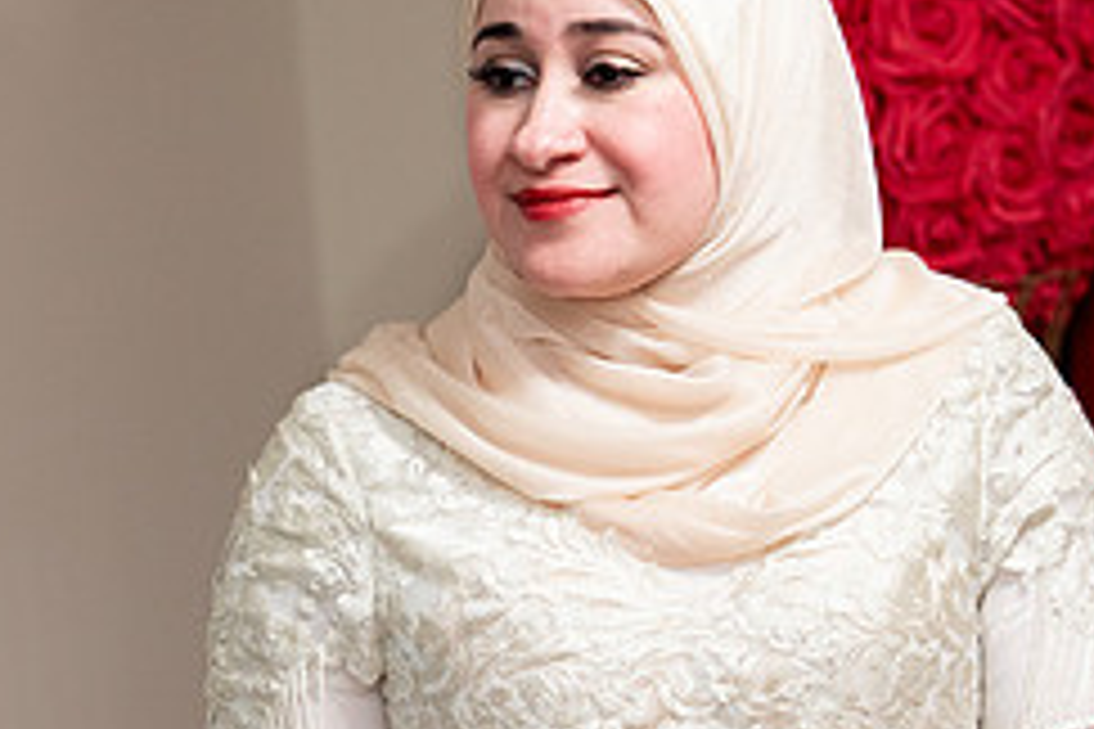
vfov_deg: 8.2
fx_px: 5075
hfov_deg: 12.3
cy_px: 605
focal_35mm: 167
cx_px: 486
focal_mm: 70
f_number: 2.8
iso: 1600
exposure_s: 1/160
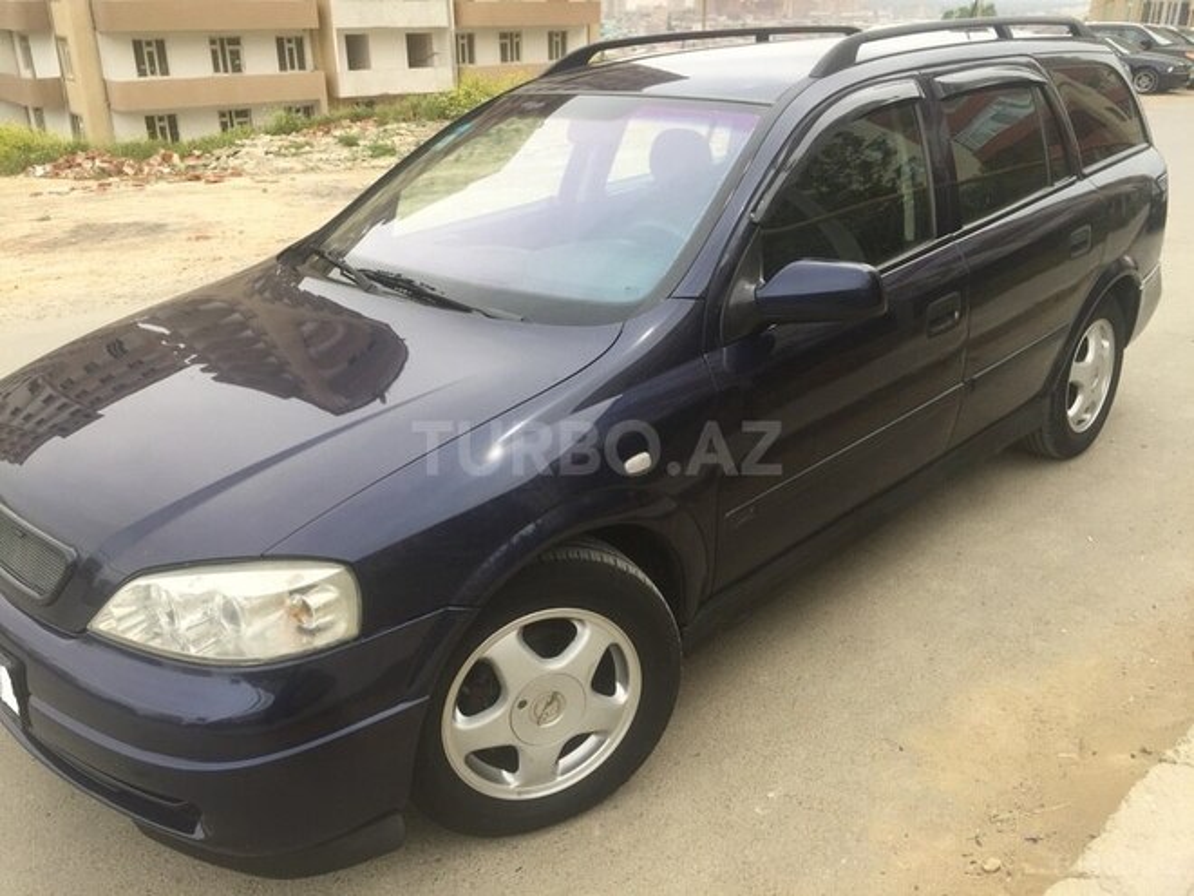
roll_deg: -0.2
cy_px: 448
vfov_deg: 48.2
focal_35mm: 29
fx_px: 1000
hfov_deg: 61.7
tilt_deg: -27.2
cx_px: 597
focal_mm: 4.15
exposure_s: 1/549
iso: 32
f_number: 2.2
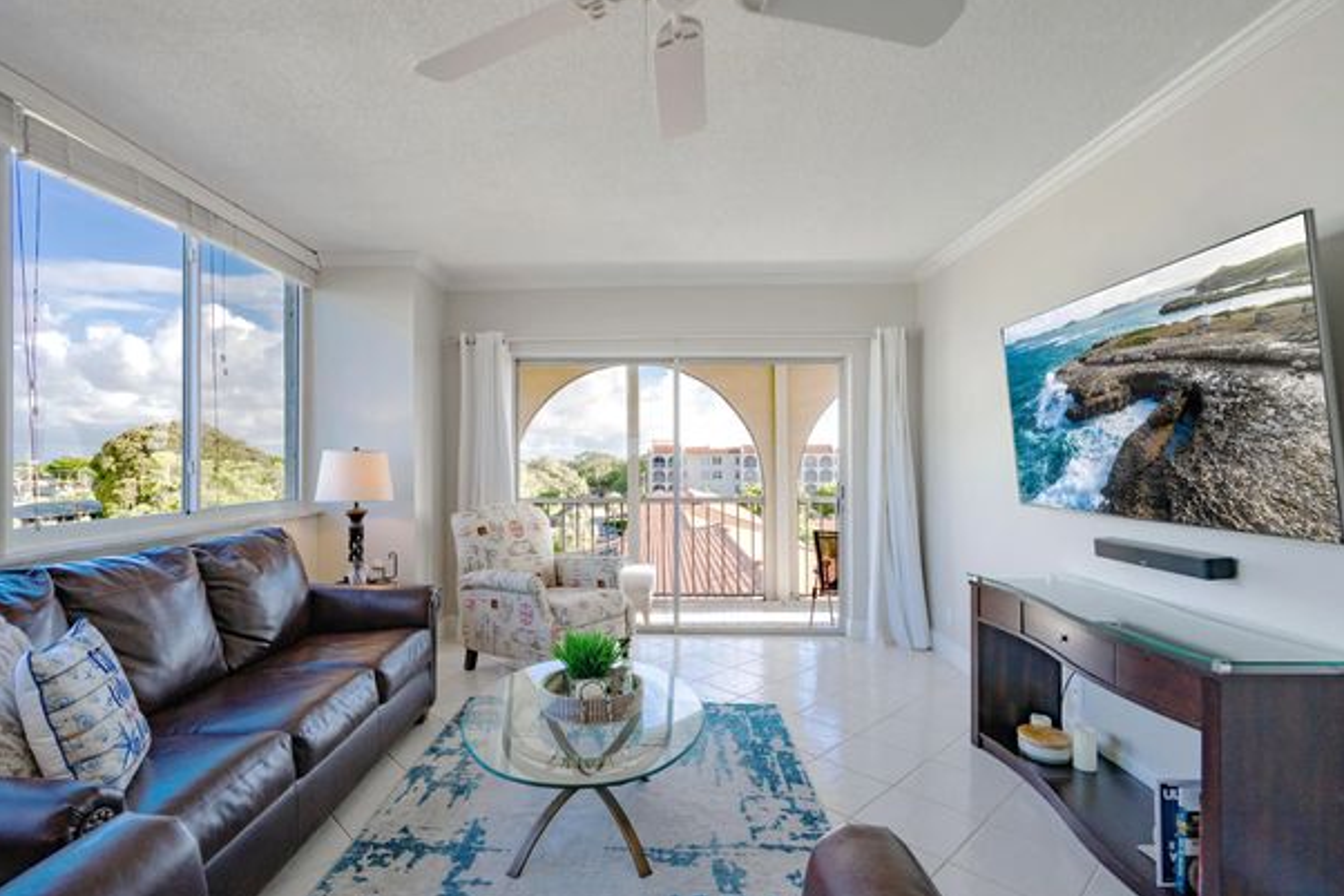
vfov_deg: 70.4
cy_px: 458
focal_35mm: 17
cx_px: 639
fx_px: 634
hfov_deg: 93.2
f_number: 4
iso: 200
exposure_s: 1/320
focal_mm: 16
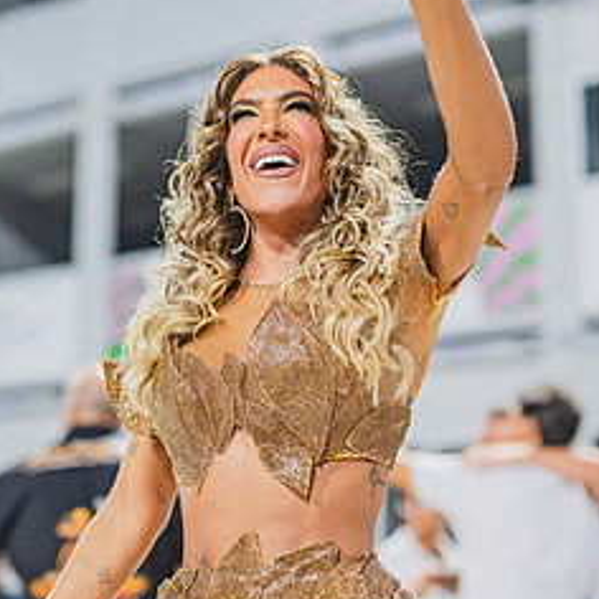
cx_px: 234
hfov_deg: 21.4
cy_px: 307
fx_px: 1586
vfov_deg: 21.4
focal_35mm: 81
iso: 1600
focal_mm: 50
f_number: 1.6
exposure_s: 1/1000
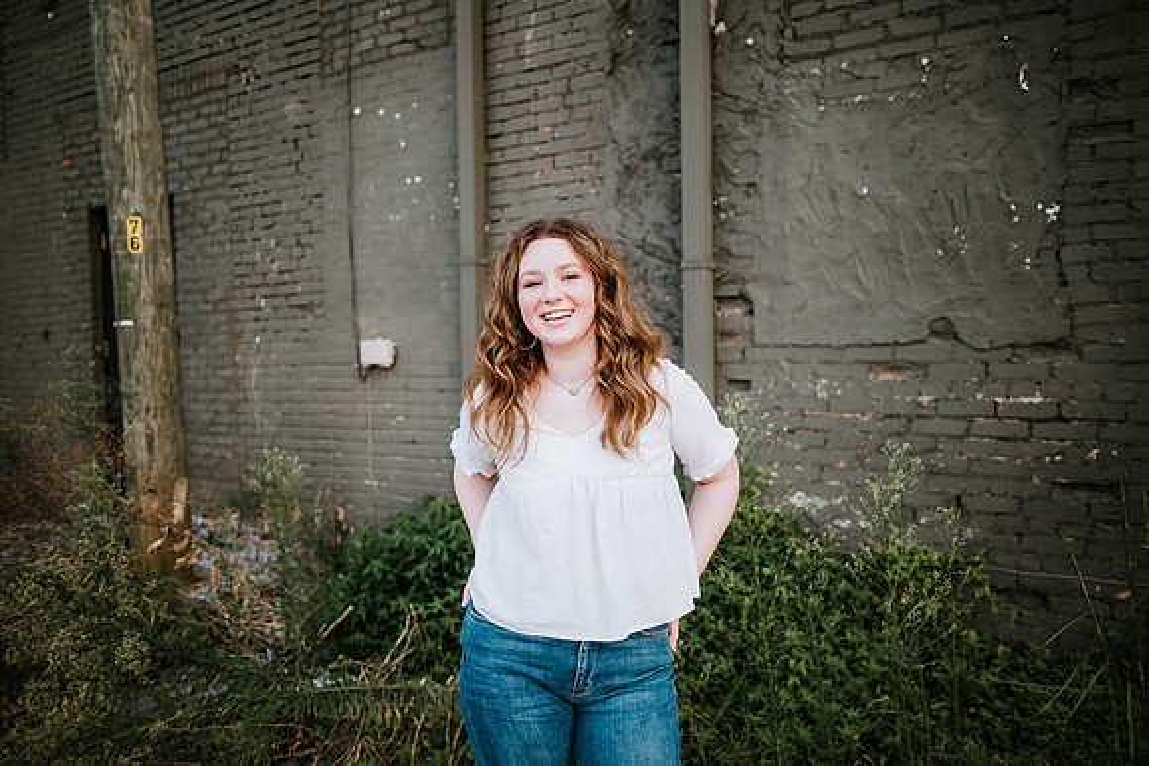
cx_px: 574
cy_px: 383
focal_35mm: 24
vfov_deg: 53.2
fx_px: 766
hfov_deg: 73.7
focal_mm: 24
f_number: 2
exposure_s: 1/400
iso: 125
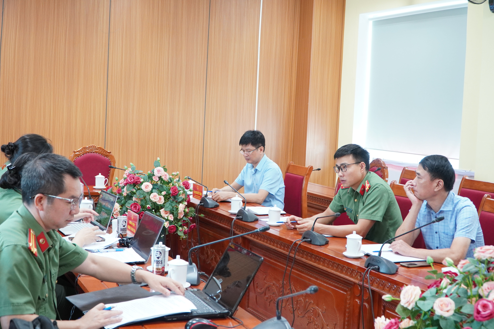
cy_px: 161
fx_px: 645
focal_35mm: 47
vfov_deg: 28.6
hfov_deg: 41.9
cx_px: 253
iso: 1000
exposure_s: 1/50
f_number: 4.5
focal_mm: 30
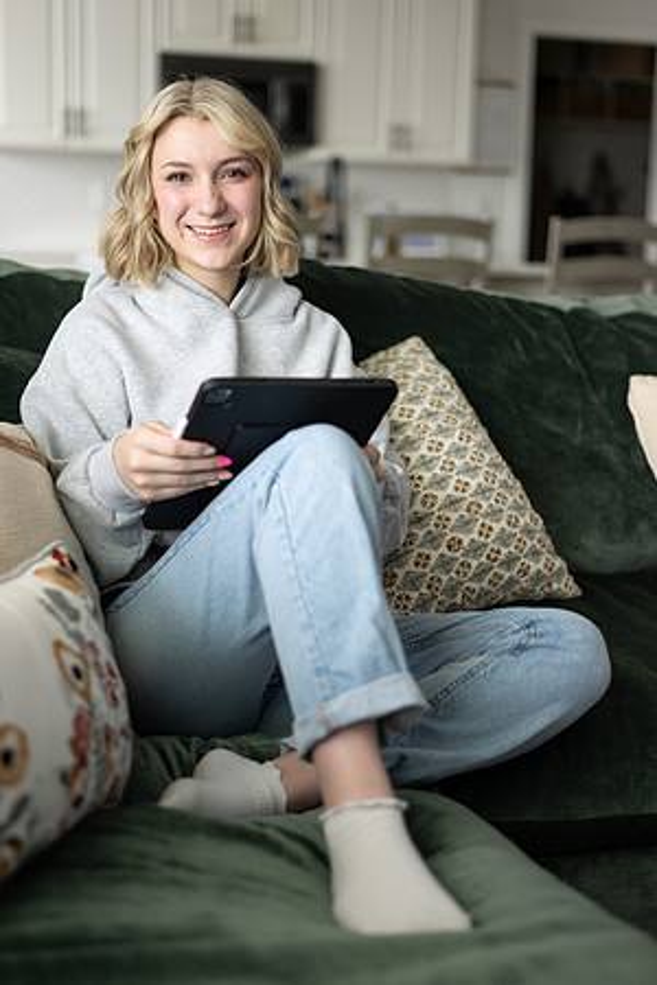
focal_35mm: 50
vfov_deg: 39.6
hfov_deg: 27.0
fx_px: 1369
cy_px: 492
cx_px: 328
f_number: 1.8
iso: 100
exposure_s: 1/320
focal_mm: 50
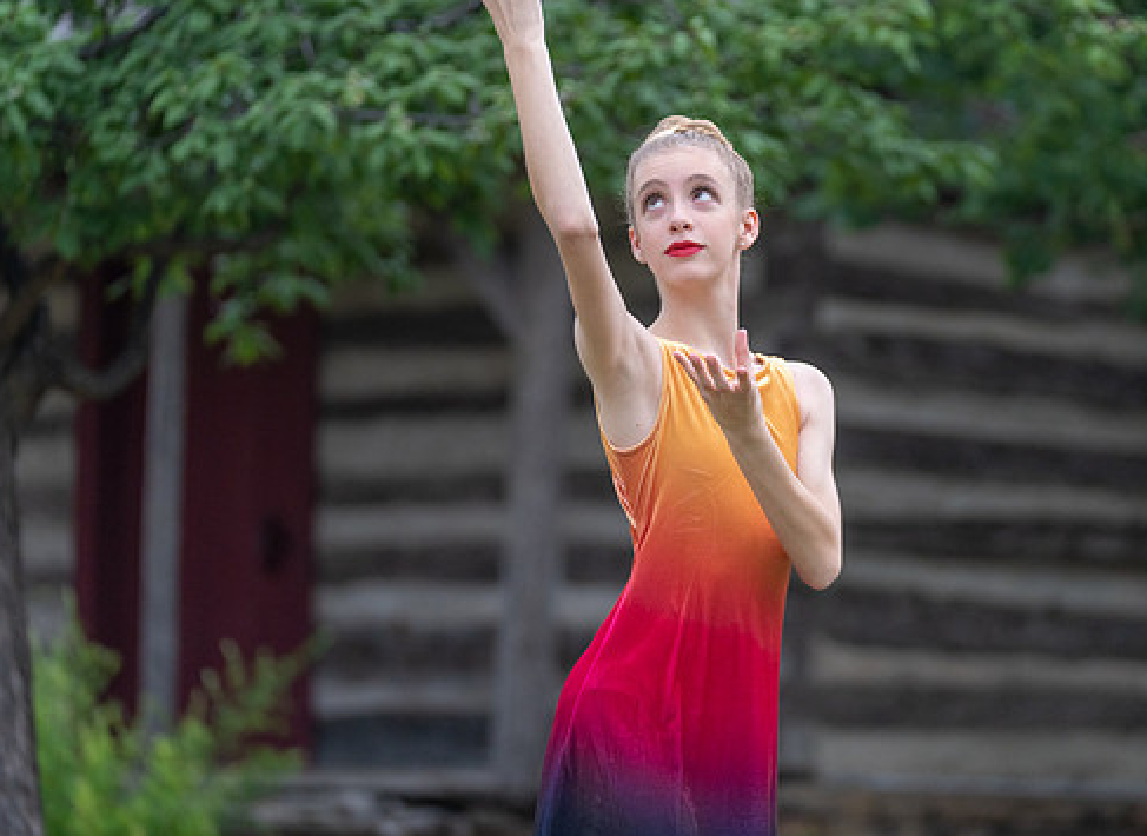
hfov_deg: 11.4
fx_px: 5741
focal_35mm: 175
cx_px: 668
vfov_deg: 8.3
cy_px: 349
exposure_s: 1/320
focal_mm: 135
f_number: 2.8
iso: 1250
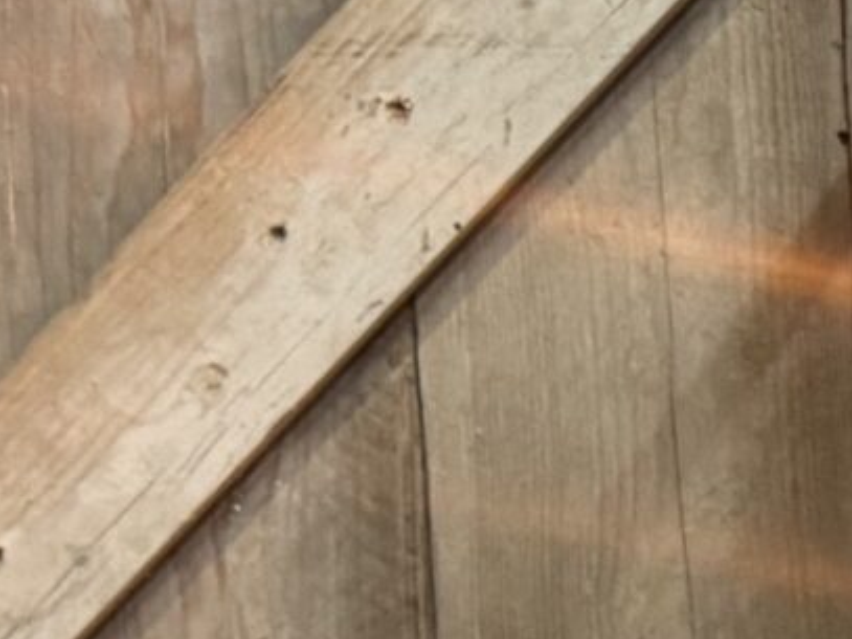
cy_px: 813
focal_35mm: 151
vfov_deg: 9.7
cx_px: 1423
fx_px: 3715
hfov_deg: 12.2
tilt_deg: -13.8
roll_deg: +0.7
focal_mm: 6.76
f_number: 1.78
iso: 640
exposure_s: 1/33
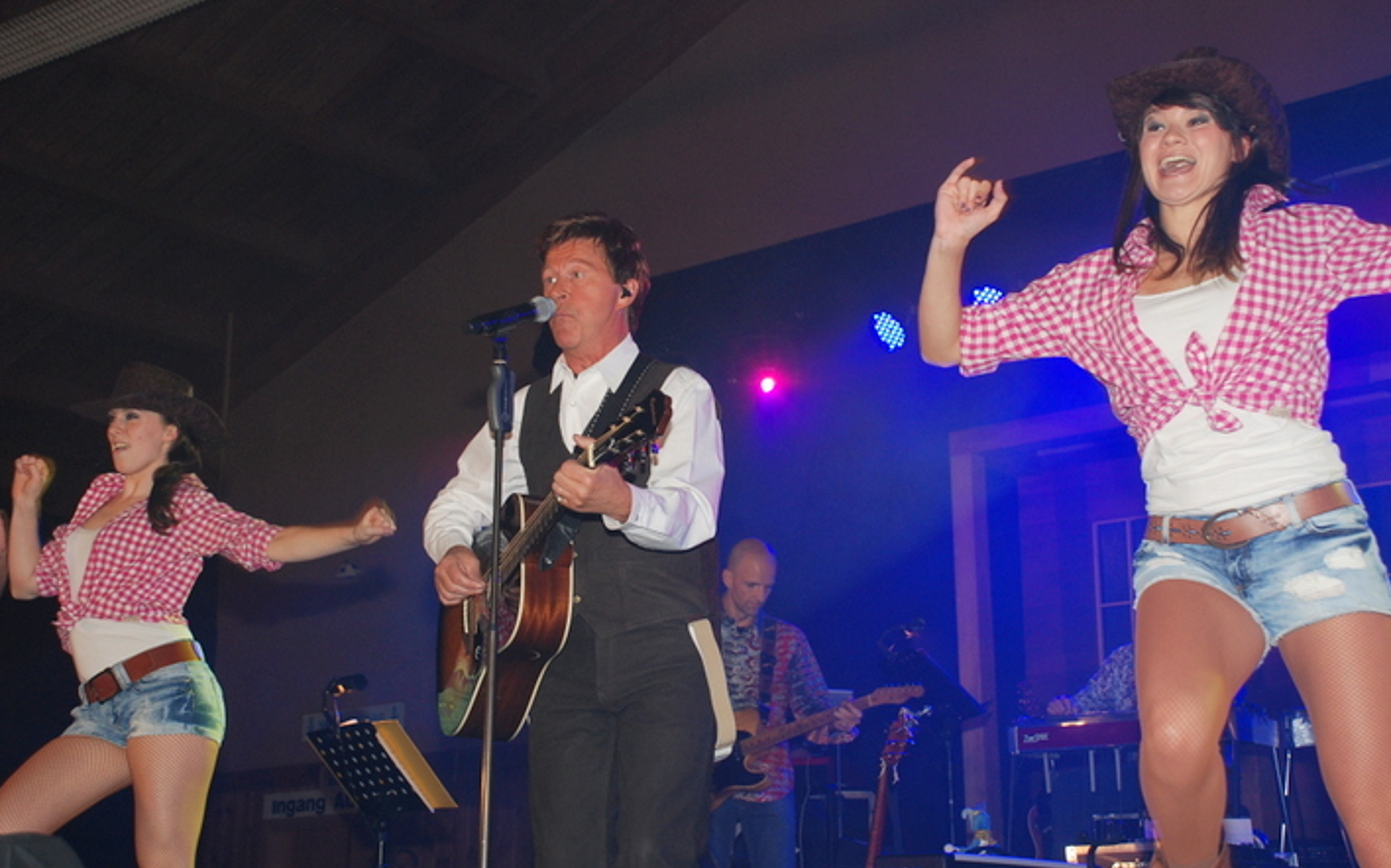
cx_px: 697
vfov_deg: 23.7
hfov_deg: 37.2
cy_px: 424
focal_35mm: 55
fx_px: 2066
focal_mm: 35
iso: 320
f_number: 5.6
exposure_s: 1/80
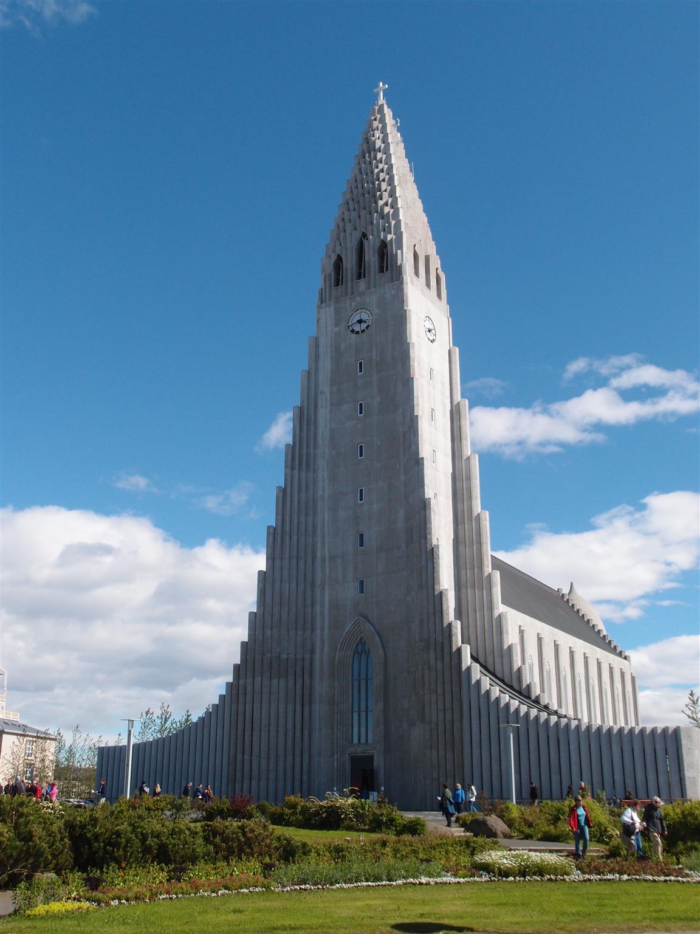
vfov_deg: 54.0
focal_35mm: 34
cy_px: 467
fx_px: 917
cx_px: 350
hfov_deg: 41.8
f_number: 5
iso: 100
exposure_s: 1/800
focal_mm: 7.41
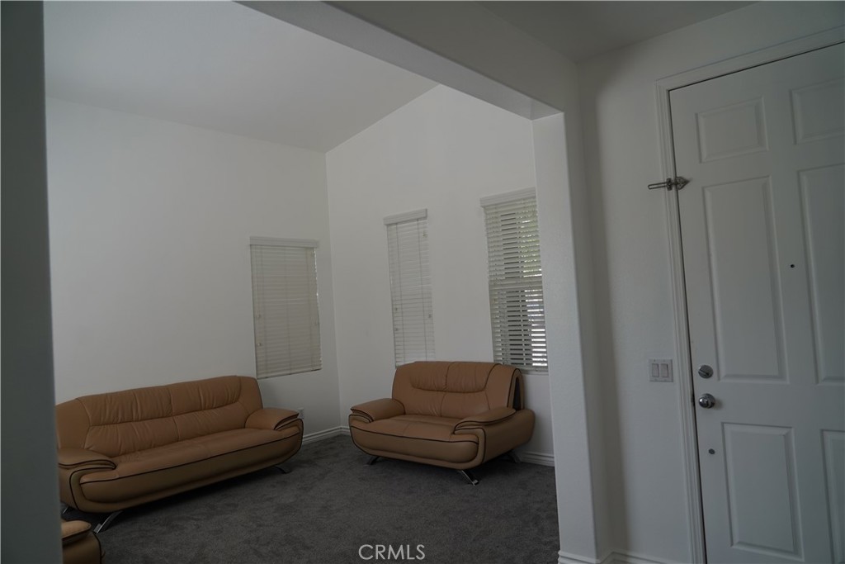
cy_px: 282
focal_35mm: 24
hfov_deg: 73.7
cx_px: 422
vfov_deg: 53.1
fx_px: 563
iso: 250
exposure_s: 1/160
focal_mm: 24
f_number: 4
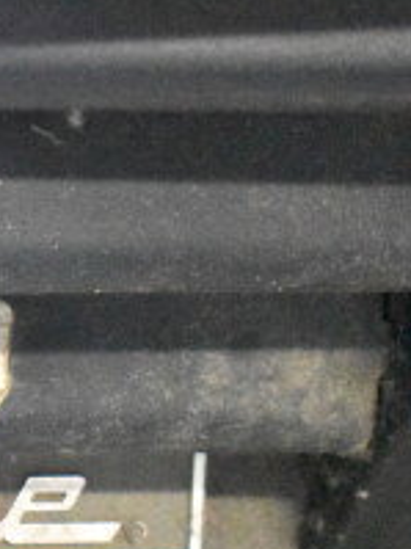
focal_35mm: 243
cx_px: -422
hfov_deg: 5.9
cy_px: 288
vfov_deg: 8.1
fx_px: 3859
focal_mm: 55
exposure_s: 1/100
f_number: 5.6
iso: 22800
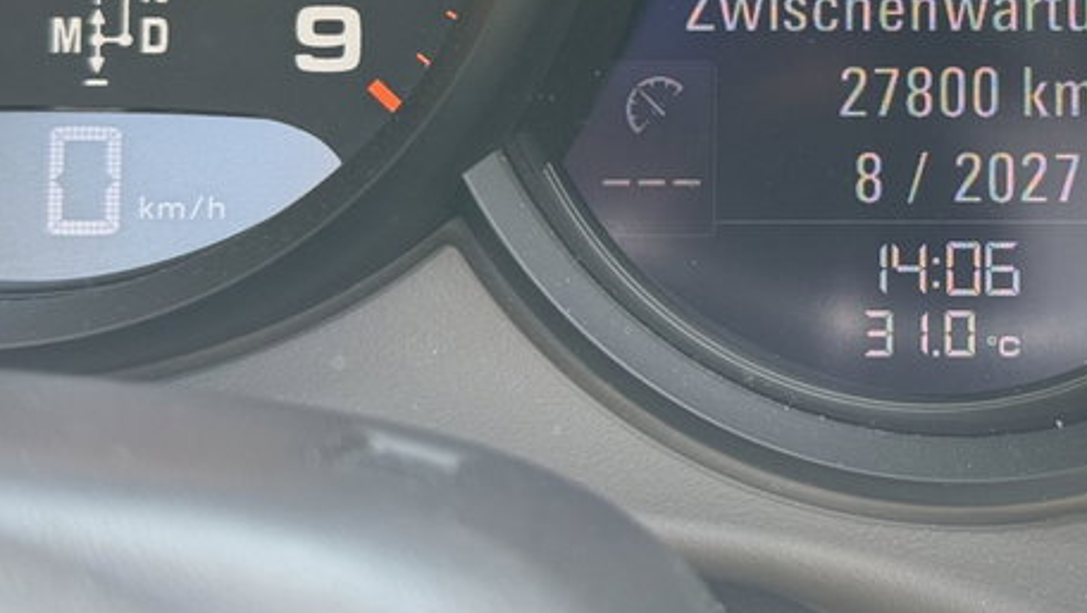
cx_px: 913
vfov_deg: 13.6
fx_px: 2538
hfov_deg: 23.7
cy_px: 29
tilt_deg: -13.3
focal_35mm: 88
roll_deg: +0.2
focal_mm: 6.76
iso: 100
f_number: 1.78
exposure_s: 1/76
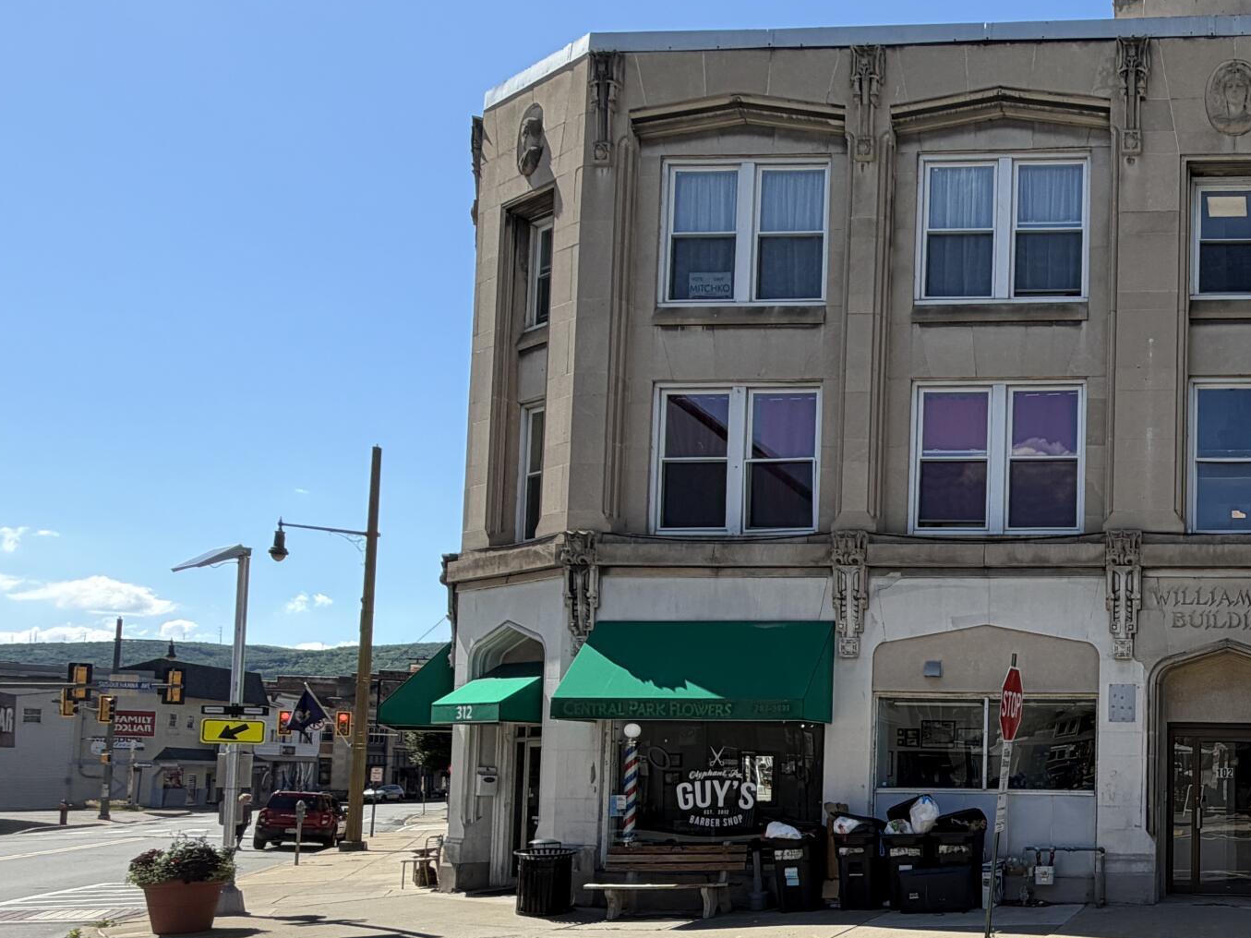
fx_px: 1120
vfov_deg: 43.7
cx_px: 1230
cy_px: 720
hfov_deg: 48.8
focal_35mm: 31
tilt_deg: +3.3
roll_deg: -0.8
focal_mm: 2.22
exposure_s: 1/770
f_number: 2.2
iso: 25
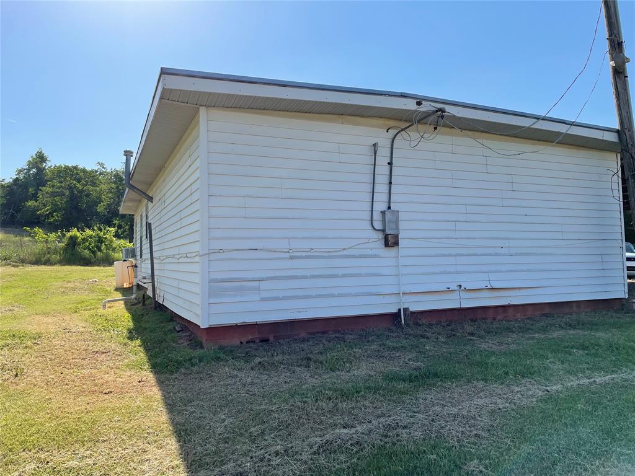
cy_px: 238
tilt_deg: +2.3
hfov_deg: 67.3
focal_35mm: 26
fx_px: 477
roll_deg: +1.4
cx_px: 318
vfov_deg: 53.1
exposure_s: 1/3205
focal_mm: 4.2
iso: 32
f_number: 1.6
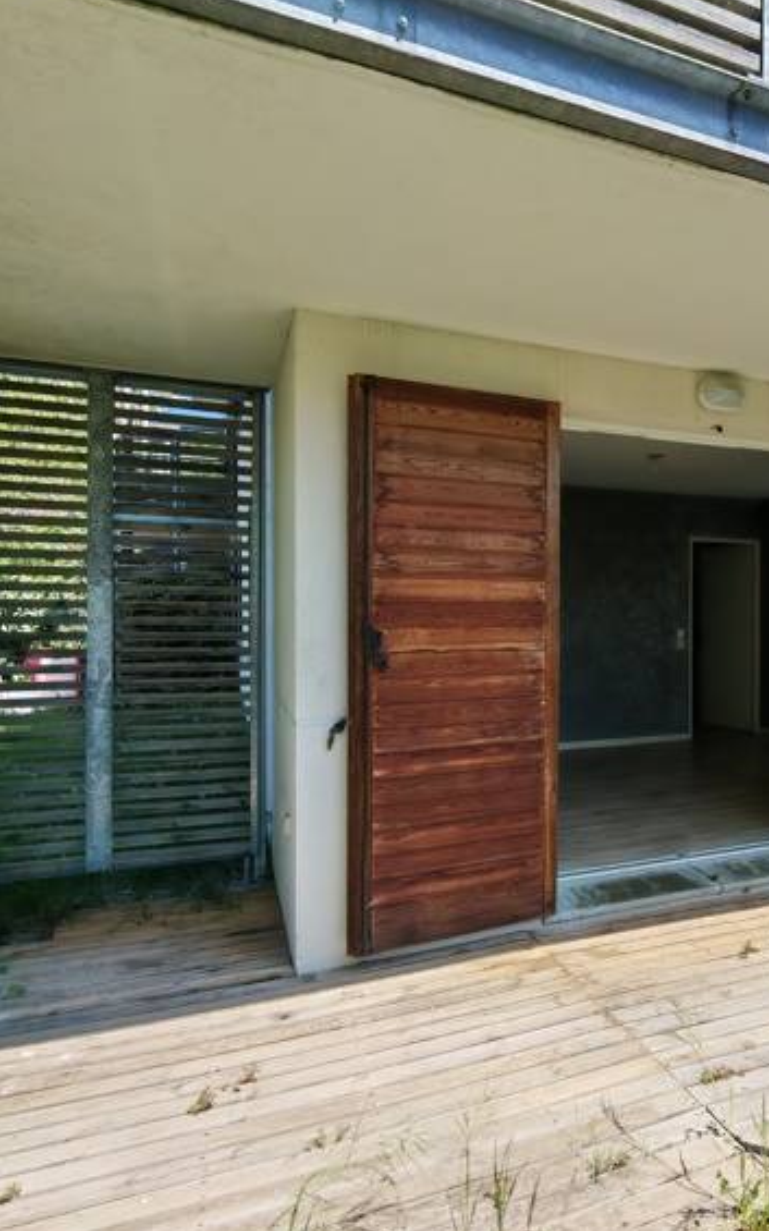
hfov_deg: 48.8
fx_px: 805
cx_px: 588
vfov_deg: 74.8
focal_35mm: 24
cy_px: 625
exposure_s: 1/1200
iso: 50
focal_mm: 1.96
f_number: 2.2
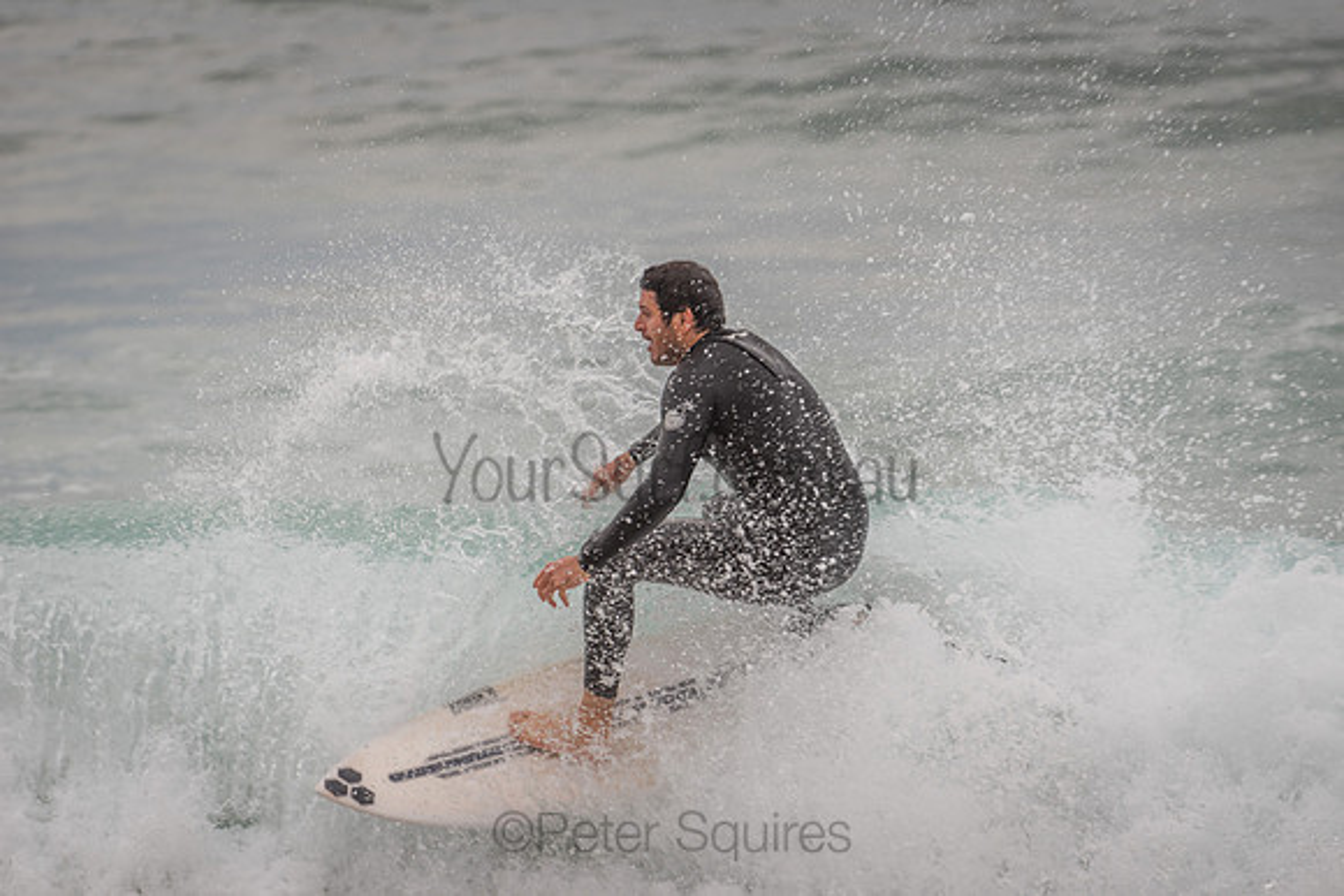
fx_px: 18670
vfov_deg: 2.8
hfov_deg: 4.1
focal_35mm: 500
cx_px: 672
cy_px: 448
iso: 160
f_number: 5.6
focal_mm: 500
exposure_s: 1/320
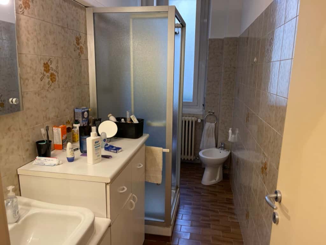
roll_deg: -1.1
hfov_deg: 67.3
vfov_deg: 53.1
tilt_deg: -12.4
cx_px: 163
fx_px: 245
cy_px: 122
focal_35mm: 26
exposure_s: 1/100
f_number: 1.6
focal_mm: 5.1
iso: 100
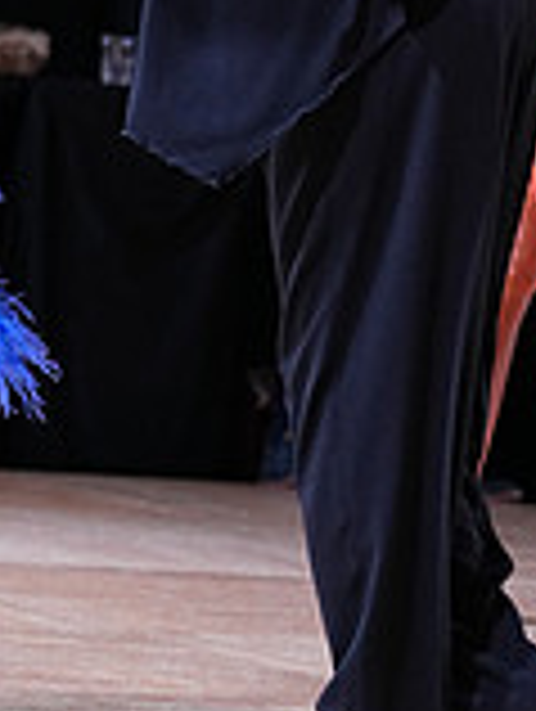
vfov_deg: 4.4
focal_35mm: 444
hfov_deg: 3.4
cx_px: -178
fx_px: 9142
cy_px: -256
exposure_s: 1/400
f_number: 4
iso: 1250
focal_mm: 126
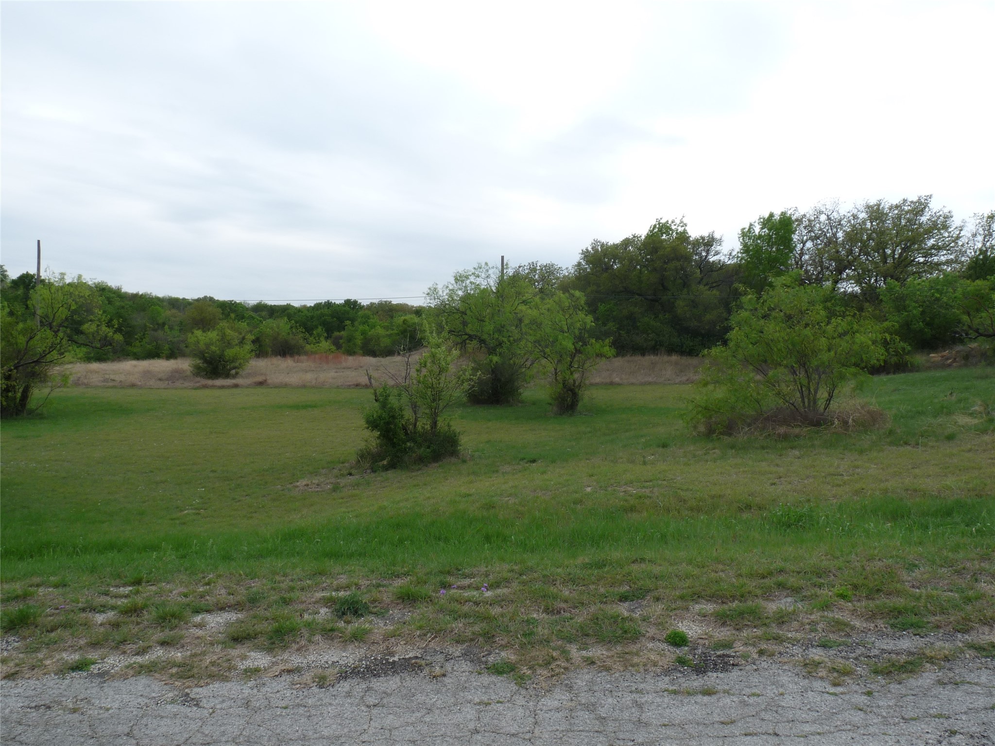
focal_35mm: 27
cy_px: 373
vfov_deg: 51.4
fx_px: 776
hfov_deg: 65.3
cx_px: 498
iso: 100
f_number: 5.6
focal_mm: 4.8
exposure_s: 1/320
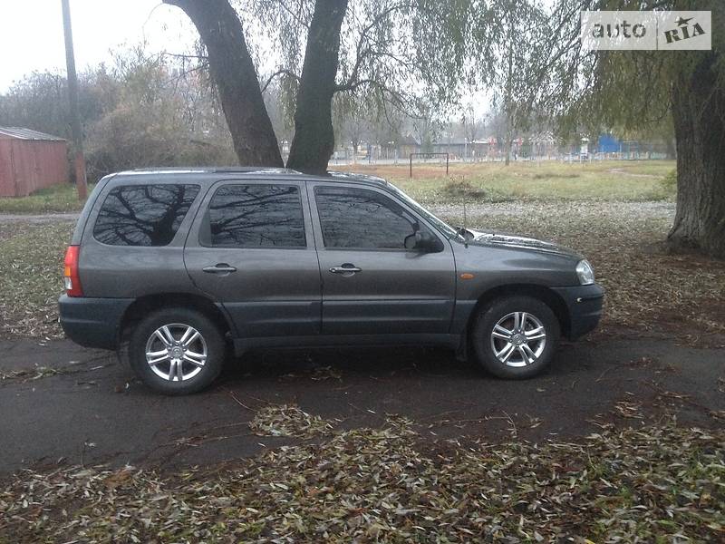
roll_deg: +1.0
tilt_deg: -11.0
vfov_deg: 40.7
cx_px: 362
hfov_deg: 52.6
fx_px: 733
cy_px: 272
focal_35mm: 35
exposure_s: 1/20
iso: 250
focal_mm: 4.3
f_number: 2.4
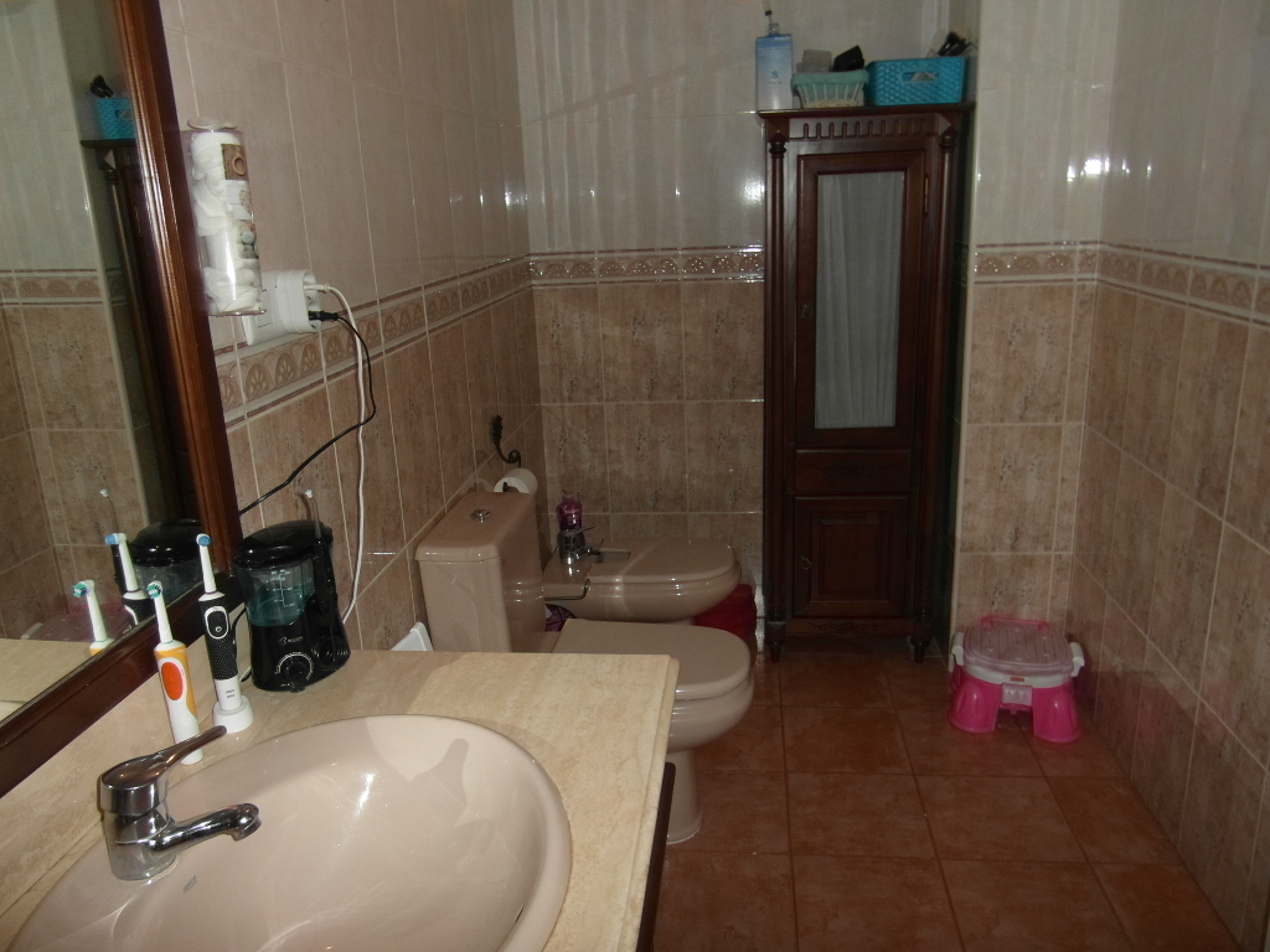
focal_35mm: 24
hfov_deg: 71.6
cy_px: 476
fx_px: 881
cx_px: 635
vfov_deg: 56.8
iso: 120
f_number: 3.2
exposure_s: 1/30
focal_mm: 4
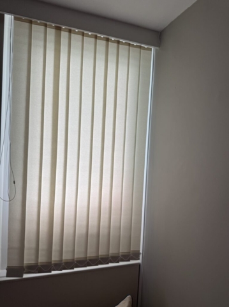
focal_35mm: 24
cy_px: 154
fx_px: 212
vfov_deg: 71.7
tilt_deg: -1.8
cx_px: 114
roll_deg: -2.1
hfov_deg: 56.7
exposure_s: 1/144
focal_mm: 6.76
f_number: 1.78
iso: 50
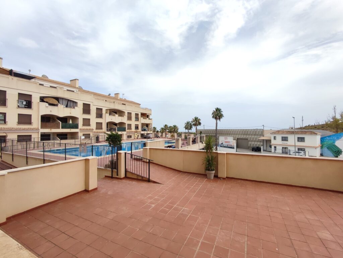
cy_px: 129
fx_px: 159
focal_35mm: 16
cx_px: 172
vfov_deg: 78.2
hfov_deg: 94.5
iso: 50
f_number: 2.2
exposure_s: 1/811
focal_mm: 1.65
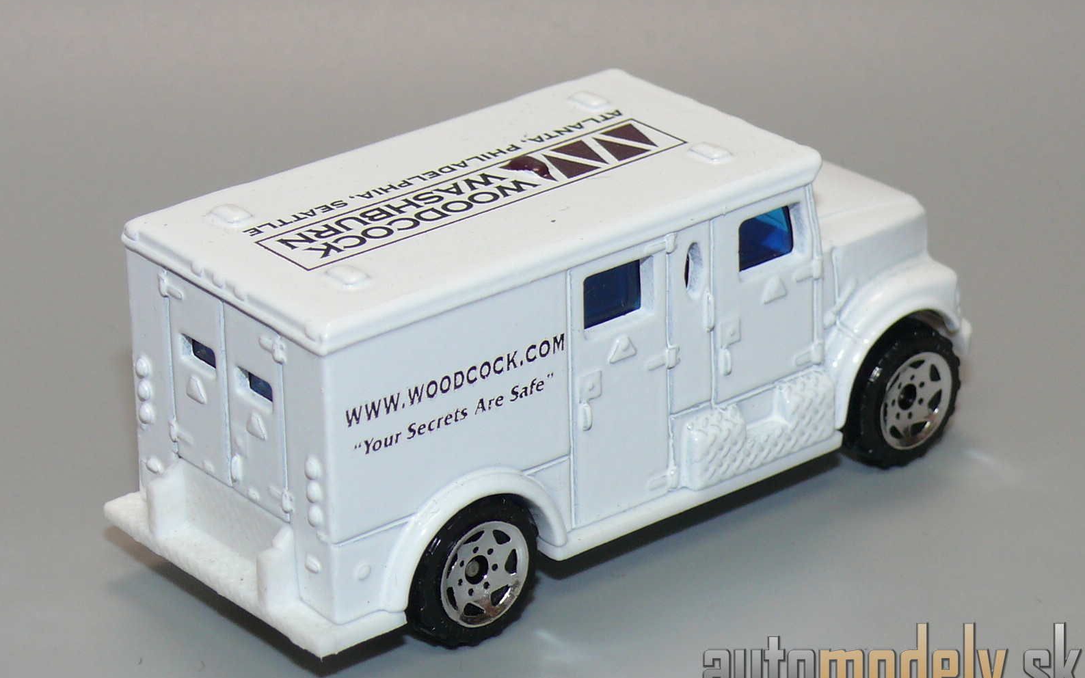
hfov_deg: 16.7
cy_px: 316
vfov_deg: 10.5
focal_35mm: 125
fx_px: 3696
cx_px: 545
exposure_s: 1/30
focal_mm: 14.4
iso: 100
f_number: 4
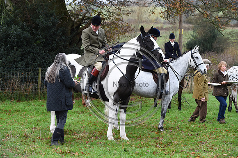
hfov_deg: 16.8
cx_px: 119
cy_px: 79
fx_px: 806
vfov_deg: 11.2
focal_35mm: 122
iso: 2000
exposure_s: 1/800
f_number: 6.3
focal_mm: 122
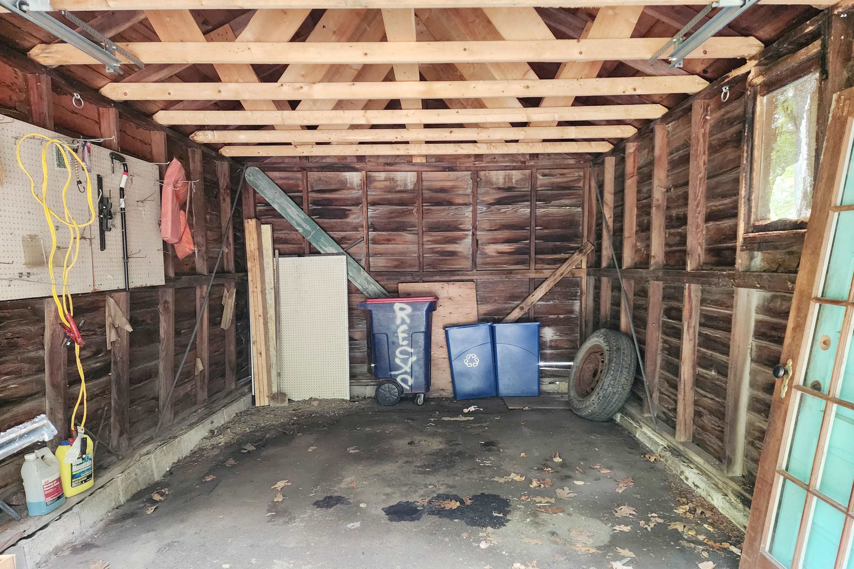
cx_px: 427
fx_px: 569
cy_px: 321
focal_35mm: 24
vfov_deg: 53.0
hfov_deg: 73.7
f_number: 1.8
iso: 1000
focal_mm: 6.4
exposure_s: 1/120
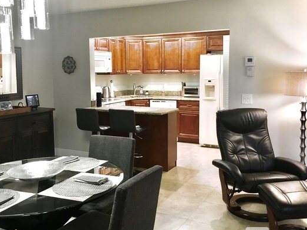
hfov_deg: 50.1
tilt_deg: -7.6
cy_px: 104
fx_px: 328
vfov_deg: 38.6
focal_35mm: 37
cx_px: 145
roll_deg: +0.3
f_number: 2.2
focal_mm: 4.15
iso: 100
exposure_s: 1/30
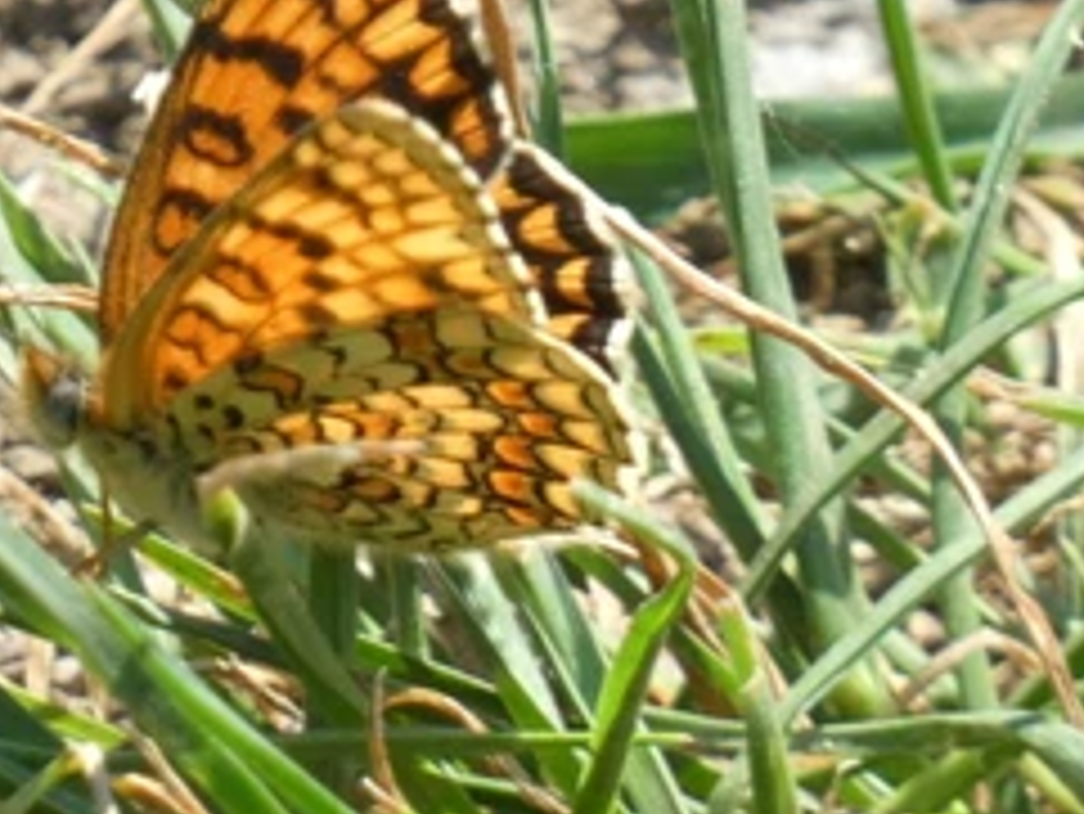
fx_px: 54985
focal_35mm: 1755
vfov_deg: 0.8
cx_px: 319
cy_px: 346
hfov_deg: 1.1
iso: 125
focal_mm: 118.5
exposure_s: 1/100
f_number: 5.6
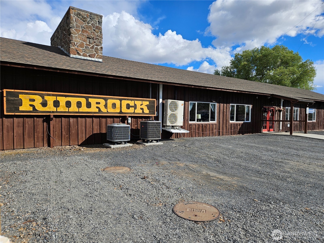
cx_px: 162
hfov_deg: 73.9
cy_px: 122
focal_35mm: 23
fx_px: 215
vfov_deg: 58.9
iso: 25
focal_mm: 5.4
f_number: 1.8
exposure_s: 1/2082
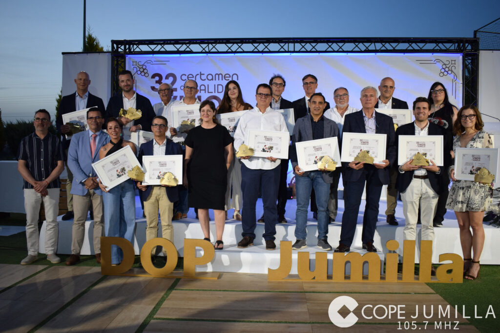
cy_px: 166
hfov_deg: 57.2
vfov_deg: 40.0
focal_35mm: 33
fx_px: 458
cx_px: 250
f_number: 4
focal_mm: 22
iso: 560
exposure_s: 1/60
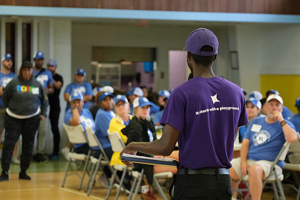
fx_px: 1009
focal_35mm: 121
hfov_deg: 16.9
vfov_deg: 11.3
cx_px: 150
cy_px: 100
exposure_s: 1/125
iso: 2500
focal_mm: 80.4
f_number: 2.8
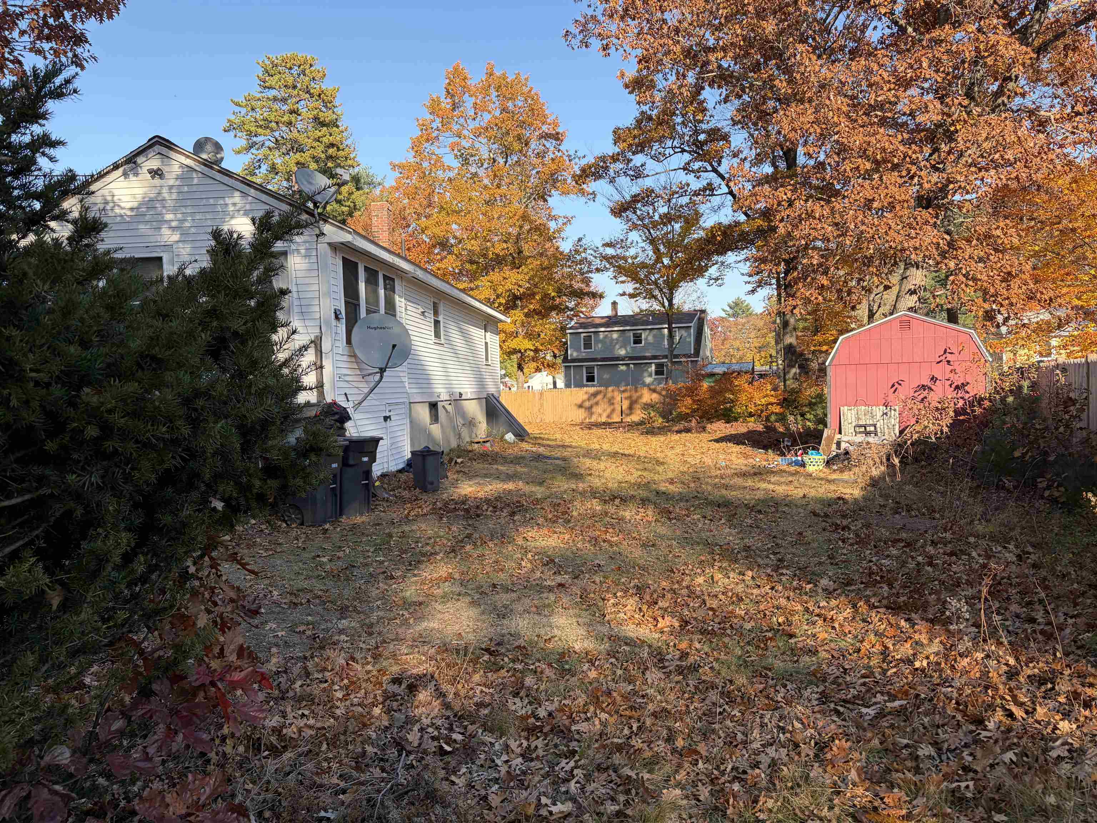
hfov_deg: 67.3
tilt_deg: +0.2
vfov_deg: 53.1
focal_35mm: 26
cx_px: 548
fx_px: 824
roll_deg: +2.0
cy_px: 412
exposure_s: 1/895
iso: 50
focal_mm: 5.96
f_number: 1.6
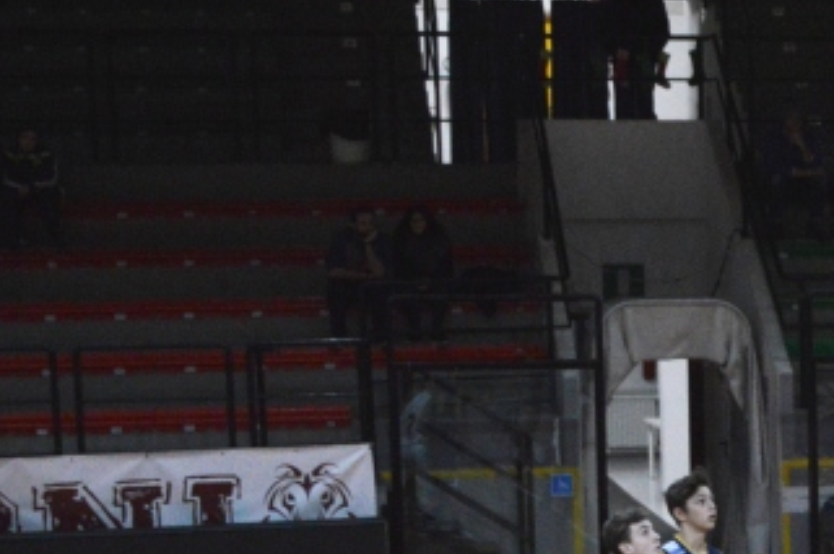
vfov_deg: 11.7
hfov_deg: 16.8
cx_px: 1086
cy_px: 646
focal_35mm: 115
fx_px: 2660
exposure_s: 1/250
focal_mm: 24
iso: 1600
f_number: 3.8
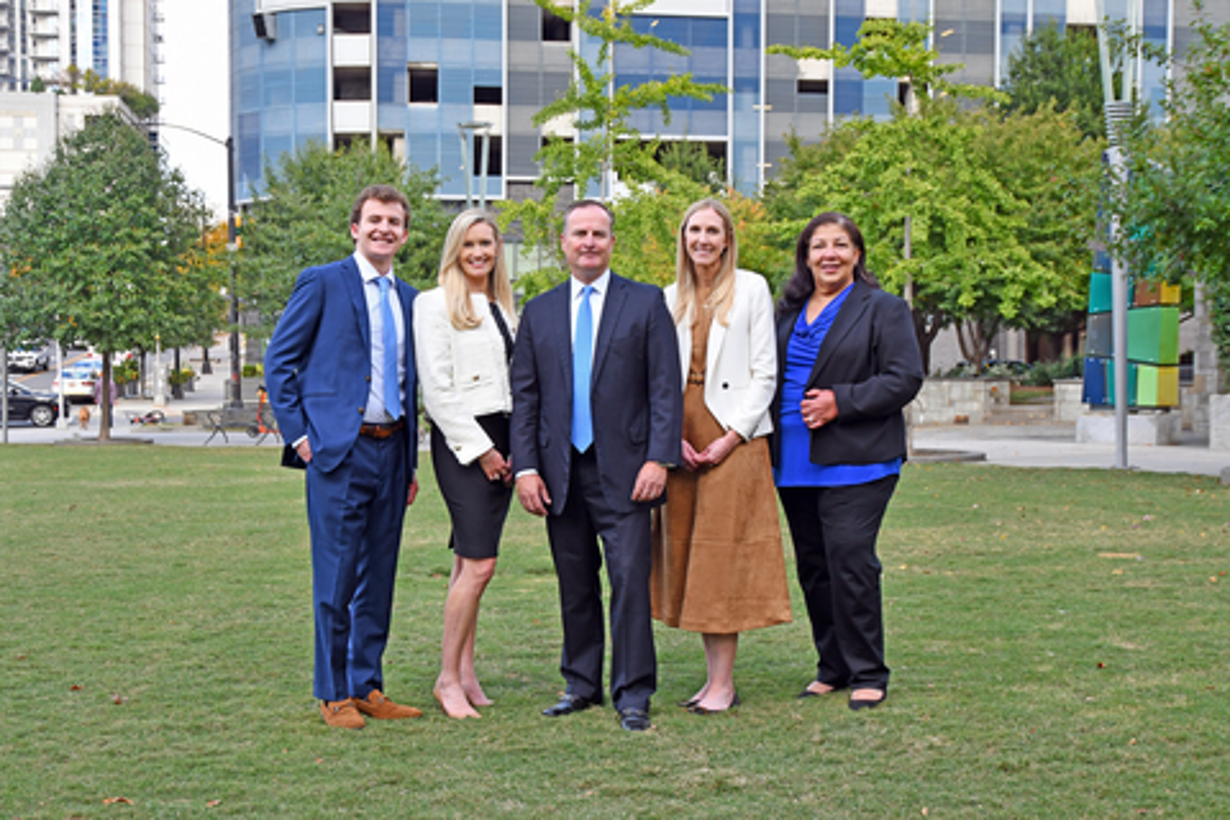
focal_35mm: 57
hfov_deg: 35.1
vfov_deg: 23.8
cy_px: 410
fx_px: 1947
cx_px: 615
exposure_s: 1/250
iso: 360
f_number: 5.6
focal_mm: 38
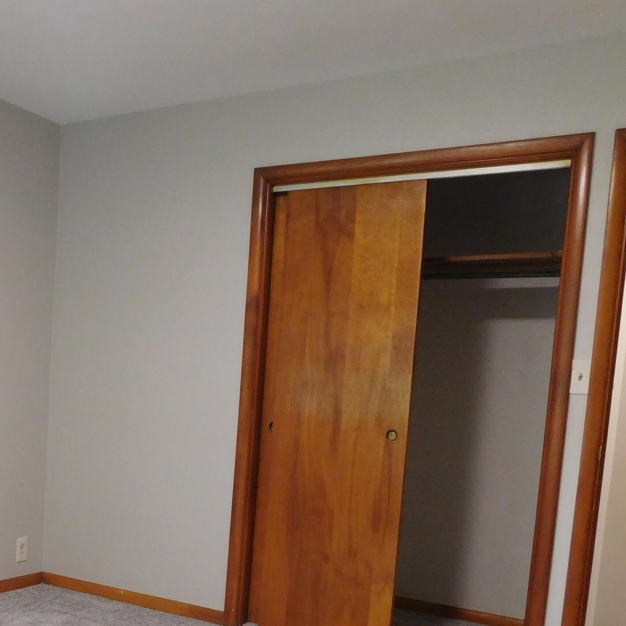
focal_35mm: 43
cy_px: 482
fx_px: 880
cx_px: 97
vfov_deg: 38.0
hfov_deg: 37.3
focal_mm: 4
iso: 400
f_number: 3
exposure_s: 1/25
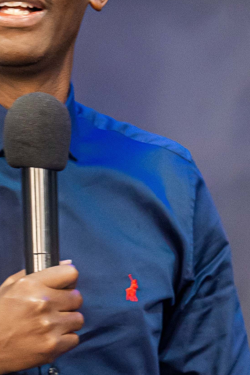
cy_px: 440
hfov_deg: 3.9
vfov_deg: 5.8
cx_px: 95
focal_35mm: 351
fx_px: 3657
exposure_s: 1/200
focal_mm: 97
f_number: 3.5
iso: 6400
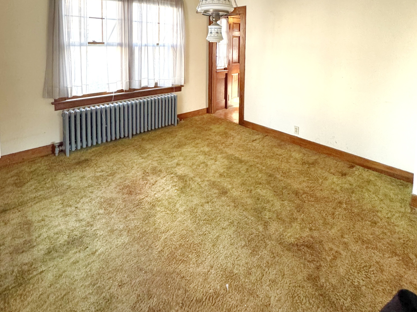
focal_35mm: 19
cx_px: 206
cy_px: 60
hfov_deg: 84.7
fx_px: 229
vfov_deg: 62.5
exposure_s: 1/60
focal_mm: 2.22
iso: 500
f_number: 2.2
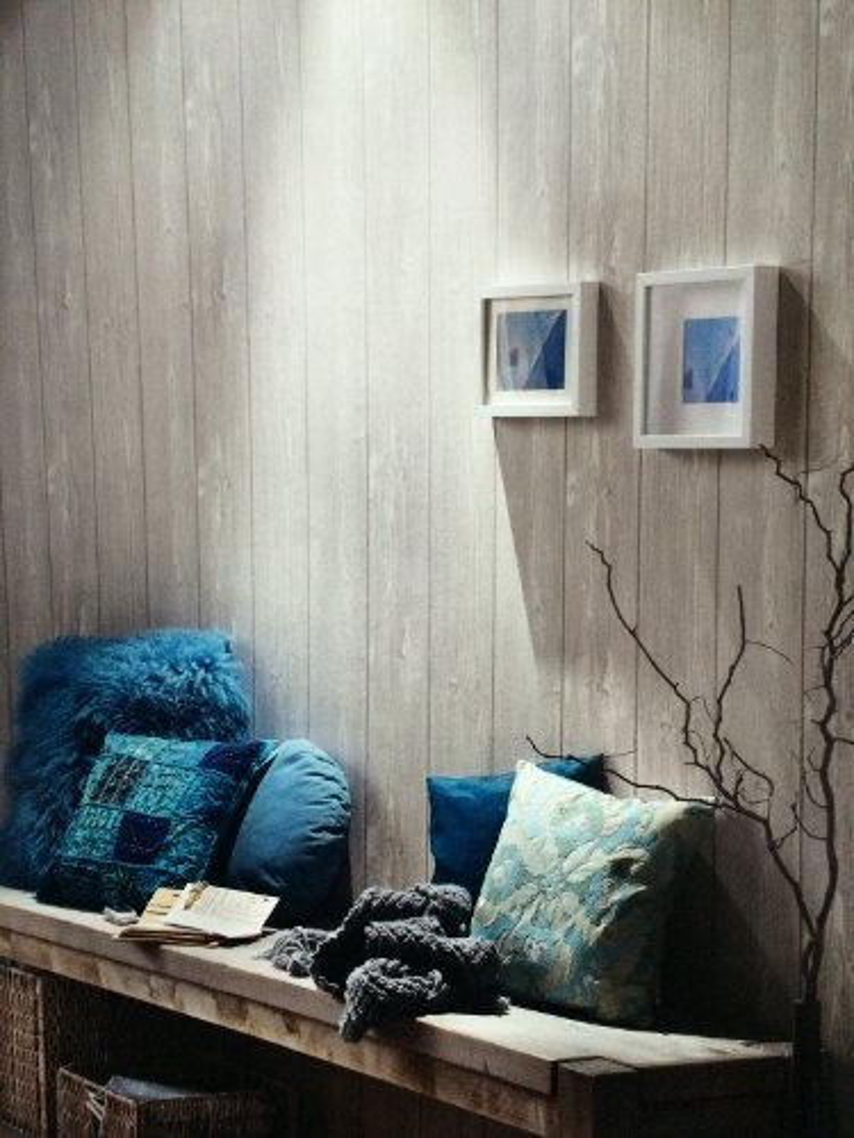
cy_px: 569
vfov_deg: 61.7
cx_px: 427
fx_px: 954
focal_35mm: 29
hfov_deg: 48.2
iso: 250
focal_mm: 4.15
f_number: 2.2
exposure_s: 1/33
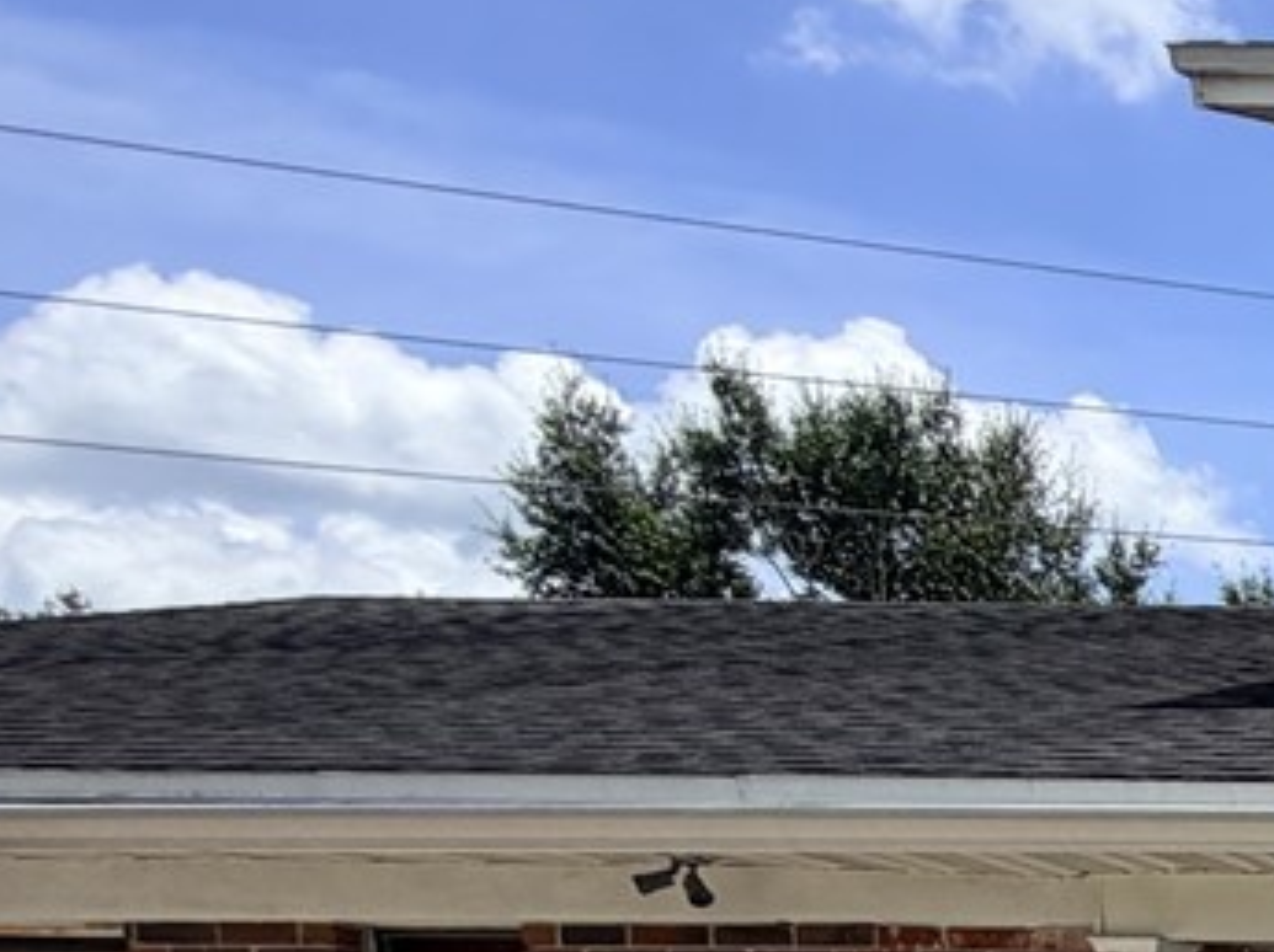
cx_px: 2626
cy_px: 1347
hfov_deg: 18.2
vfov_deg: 20.0
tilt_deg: -2.1
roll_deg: +0.6
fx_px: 2390
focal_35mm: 65
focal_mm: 2.22
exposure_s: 1/1105
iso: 20
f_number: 2.2
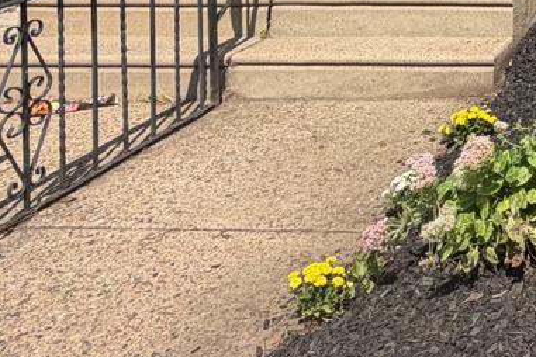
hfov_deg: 27.5
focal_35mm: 55
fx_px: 819
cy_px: -225
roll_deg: +0.5
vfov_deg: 20.1
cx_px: 761
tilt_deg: +2.0
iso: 20
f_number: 2.2
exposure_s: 1/770
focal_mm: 2.22
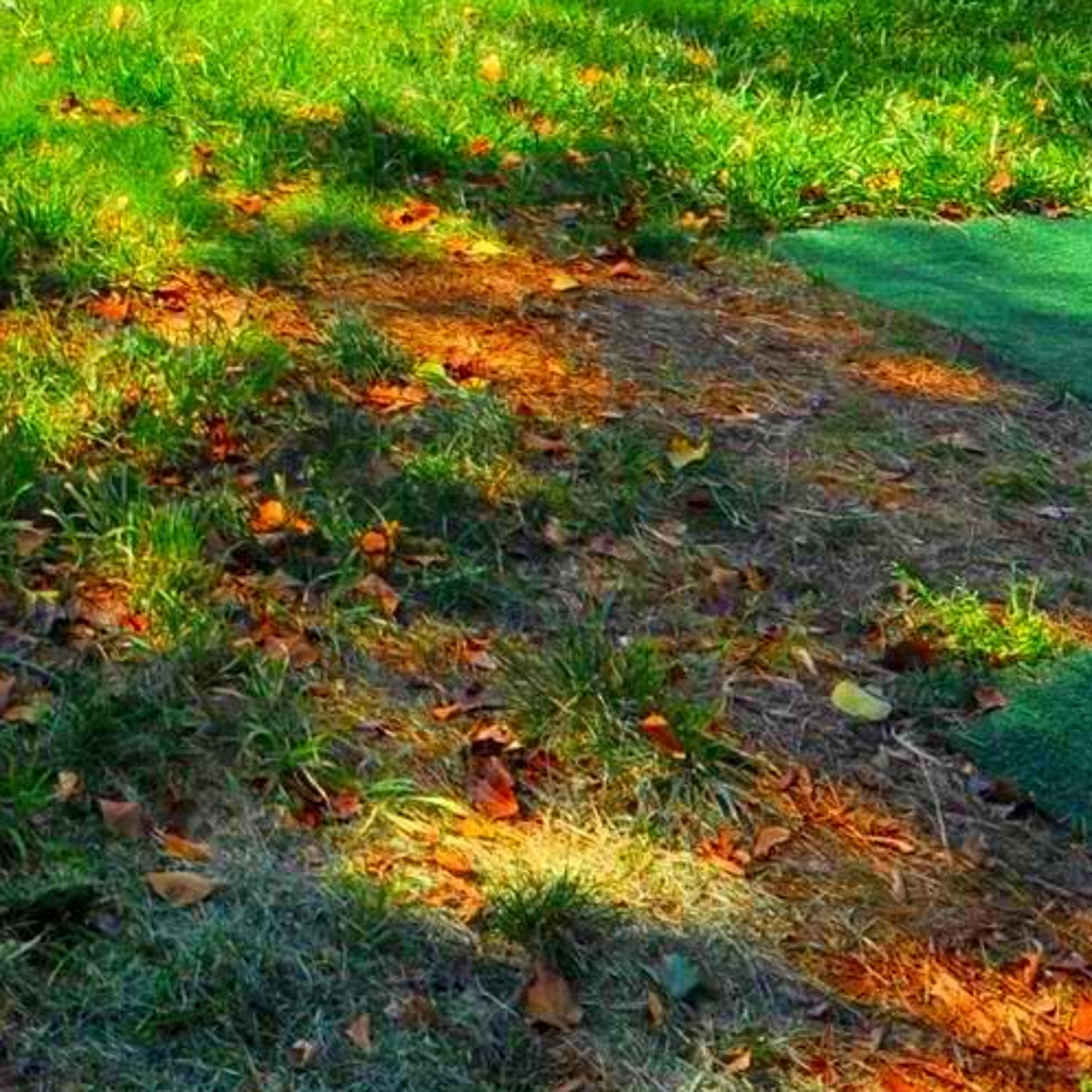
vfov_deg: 25.0
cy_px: -165
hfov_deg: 25.0
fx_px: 2248
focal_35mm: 63
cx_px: -160
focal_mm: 12
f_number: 8
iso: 200
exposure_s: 1/250
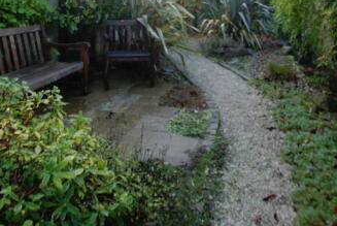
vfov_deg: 37.5
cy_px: 23
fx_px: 309
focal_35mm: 33
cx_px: 188
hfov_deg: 57.0
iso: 100
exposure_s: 1/40
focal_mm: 11
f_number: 4.5
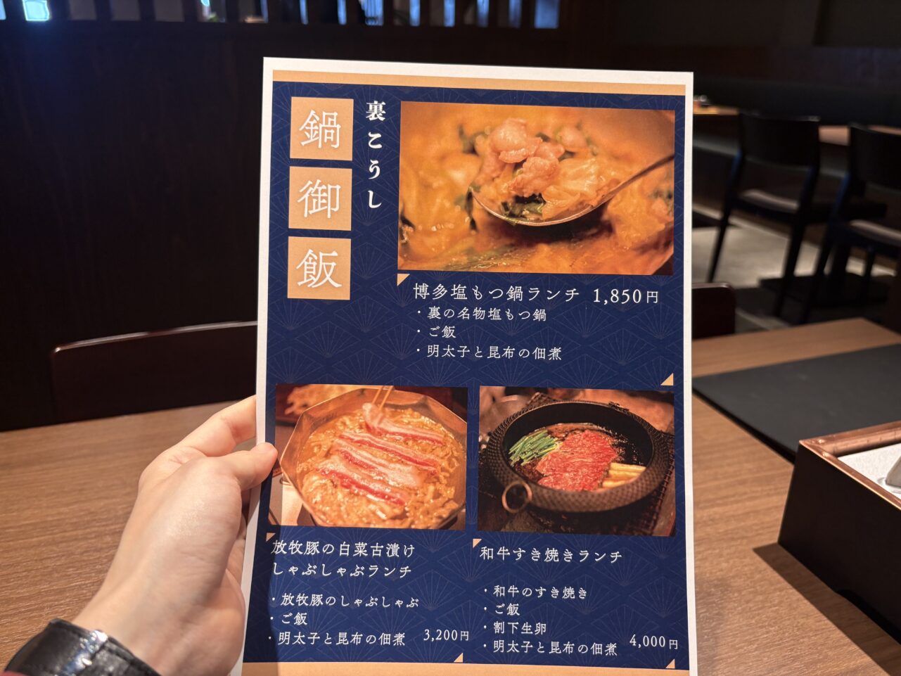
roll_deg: +1.1
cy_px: 338
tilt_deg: -21.9
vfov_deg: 53.1
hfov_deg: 67.3
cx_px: 450
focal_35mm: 26
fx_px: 677
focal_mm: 5.96
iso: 125
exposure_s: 1/60
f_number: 1.6
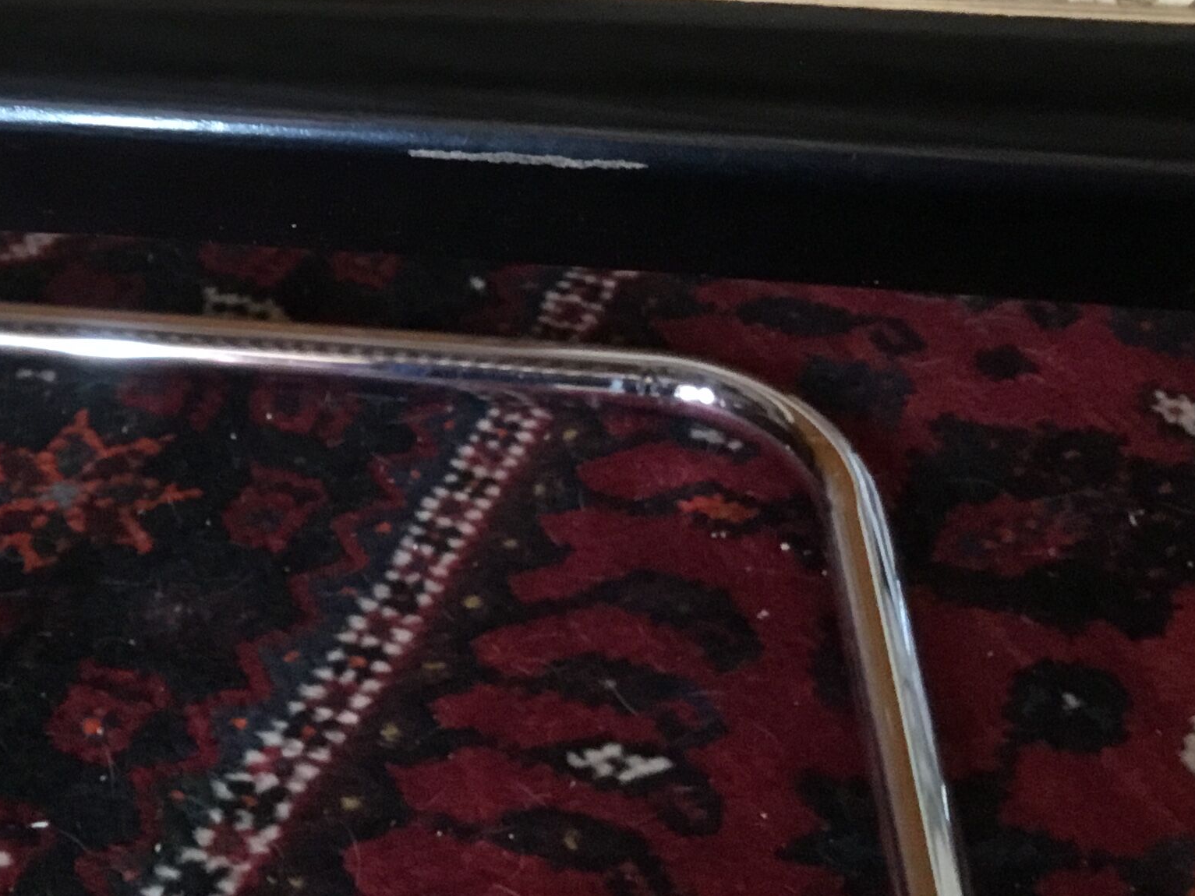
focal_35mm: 66
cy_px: -36
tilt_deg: -28.5
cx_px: 196
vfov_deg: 21.4
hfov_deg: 28.6
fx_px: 2279
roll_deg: -0.1
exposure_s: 1/33
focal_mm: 3.3
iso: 160
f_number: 2.4
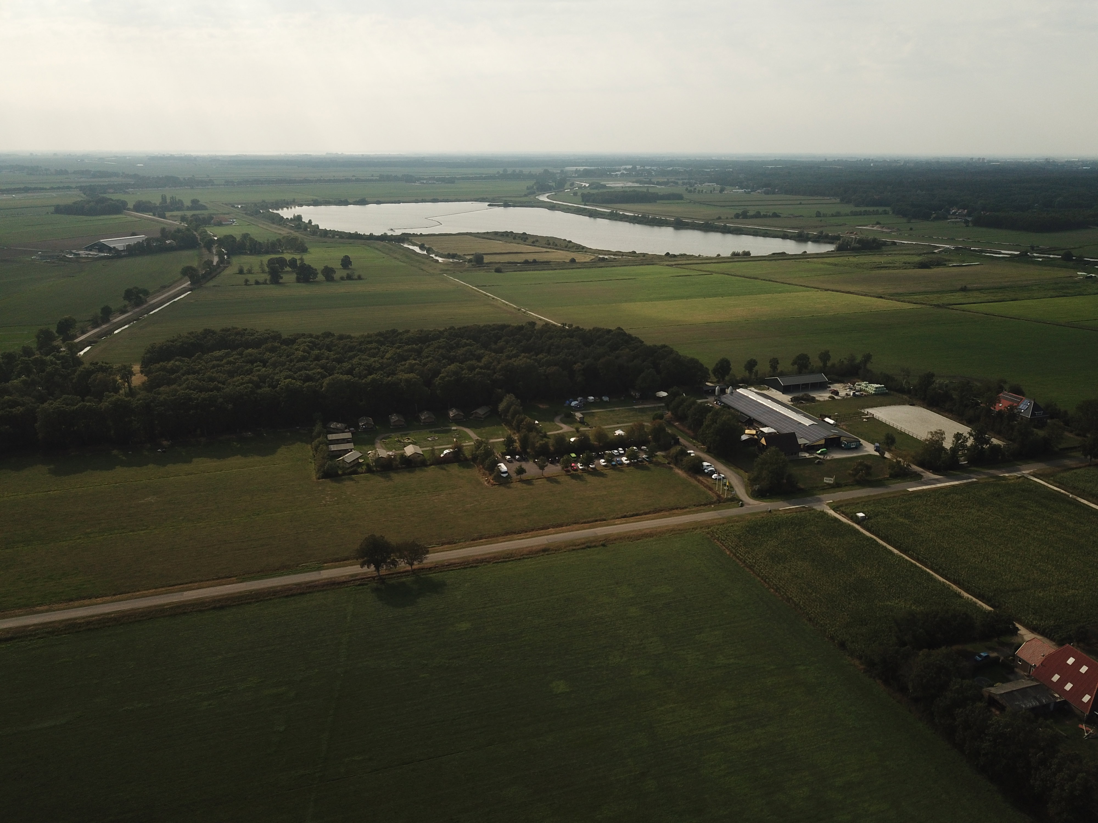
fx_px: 825
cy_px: 412
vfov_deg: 53.1
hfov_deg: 67.3
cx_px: 549
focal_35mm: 26
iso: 100
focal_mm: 4.7
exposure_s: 1/1441
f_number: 2.2
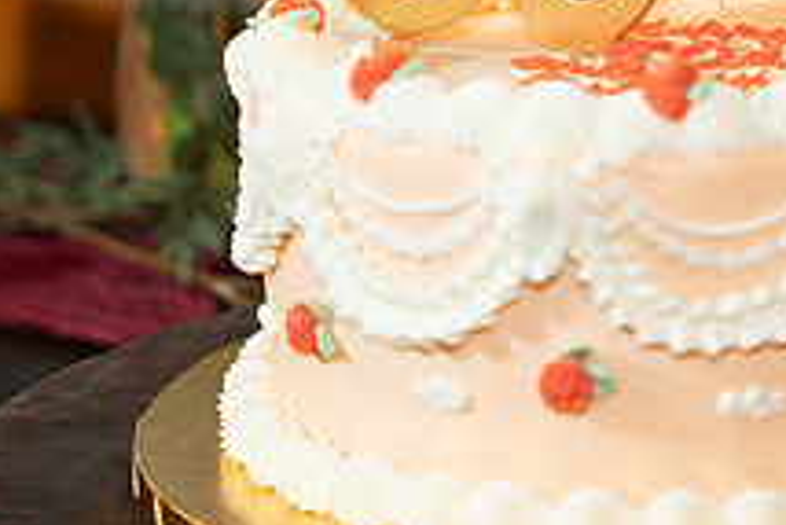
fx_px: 4151
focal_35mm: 190
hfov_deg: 10.8
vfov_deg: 7.2
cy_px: -42
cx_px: 694
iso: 1600
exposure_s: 1/125
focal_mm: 70
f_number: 2.8
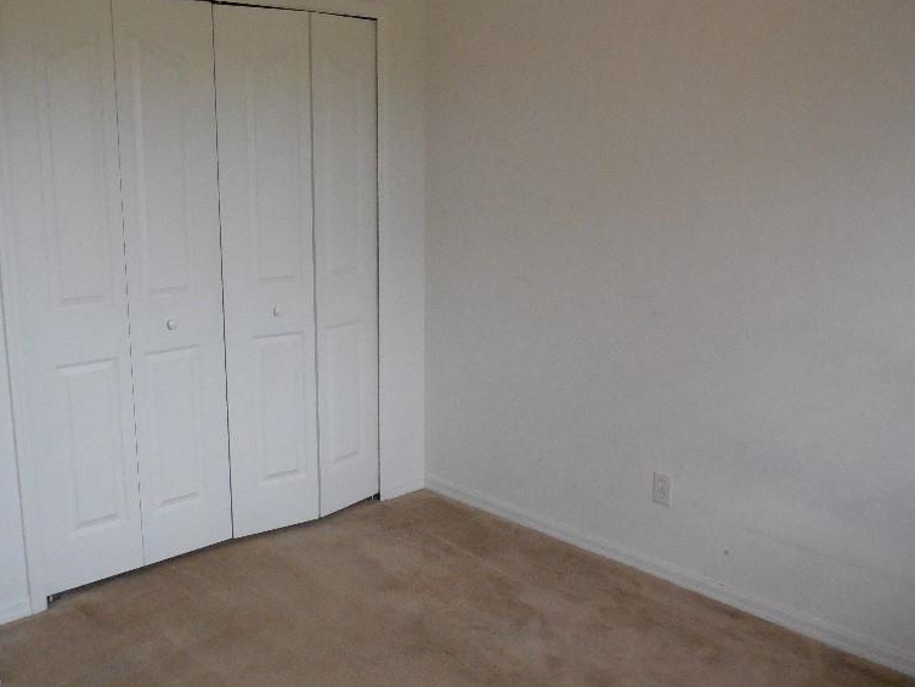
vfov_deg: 41.8
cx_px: 403
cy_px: 333
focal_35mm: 34
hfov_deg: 53.8
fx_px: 899
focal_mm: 4.5
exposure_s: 1/200
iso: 800
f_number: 3.1
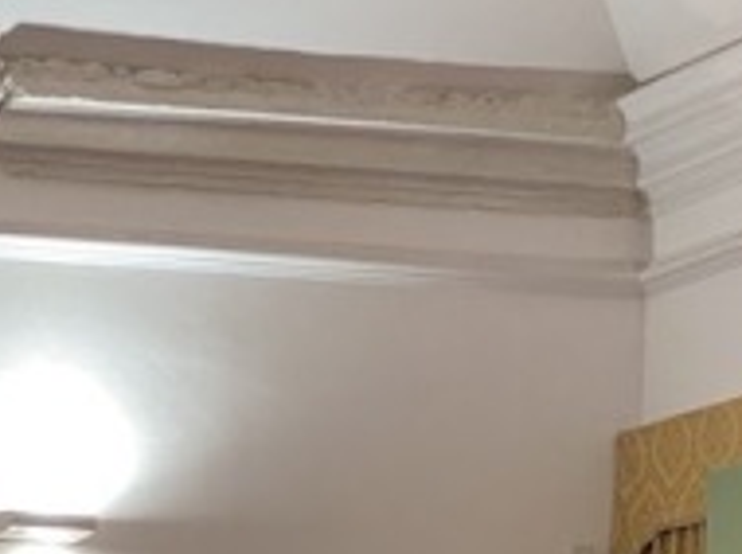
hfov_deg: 9.0
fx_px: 4688
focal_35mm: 219
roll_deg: -0.3
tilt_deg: -0.3
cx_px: 51
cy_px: 1139
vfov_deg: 6.5
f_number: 2
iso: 320
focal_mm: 6
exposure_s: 1/50
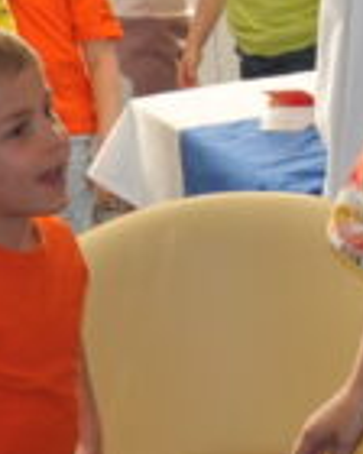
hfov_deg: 8.0
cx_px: 694
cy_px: 23
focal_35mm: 185
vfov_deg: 10.4
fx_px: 2484
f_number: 3.5
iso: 320
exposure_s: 1/60
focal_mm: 18
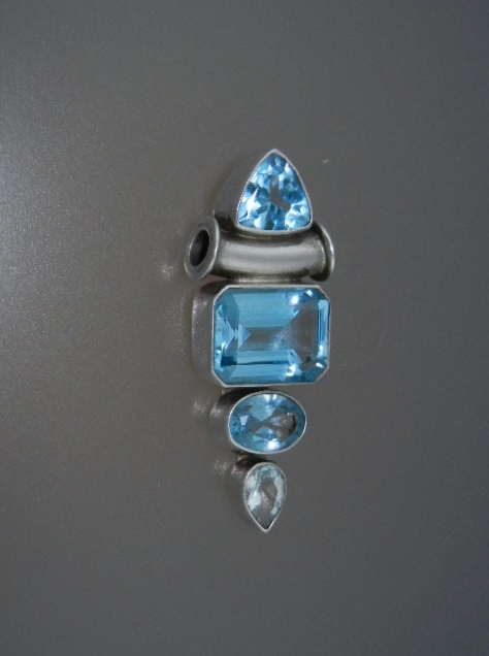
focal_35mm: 59
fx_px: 1116
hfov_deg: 24.7
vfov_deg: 32.8
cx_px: 244
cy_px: 328
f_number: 8
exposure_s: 1/30
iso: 695
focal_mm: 10.6
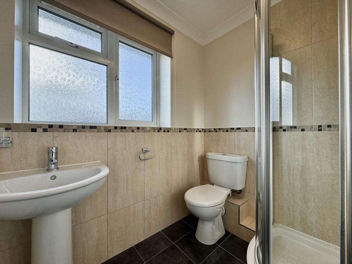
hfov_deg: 102.1
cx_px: 176
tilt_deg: +0.2
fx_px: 142
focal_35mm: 14
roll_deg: +0.1
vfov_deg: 85.7
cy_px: 132
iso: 40
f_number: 2.2
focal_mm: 2.22
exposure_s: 1/144
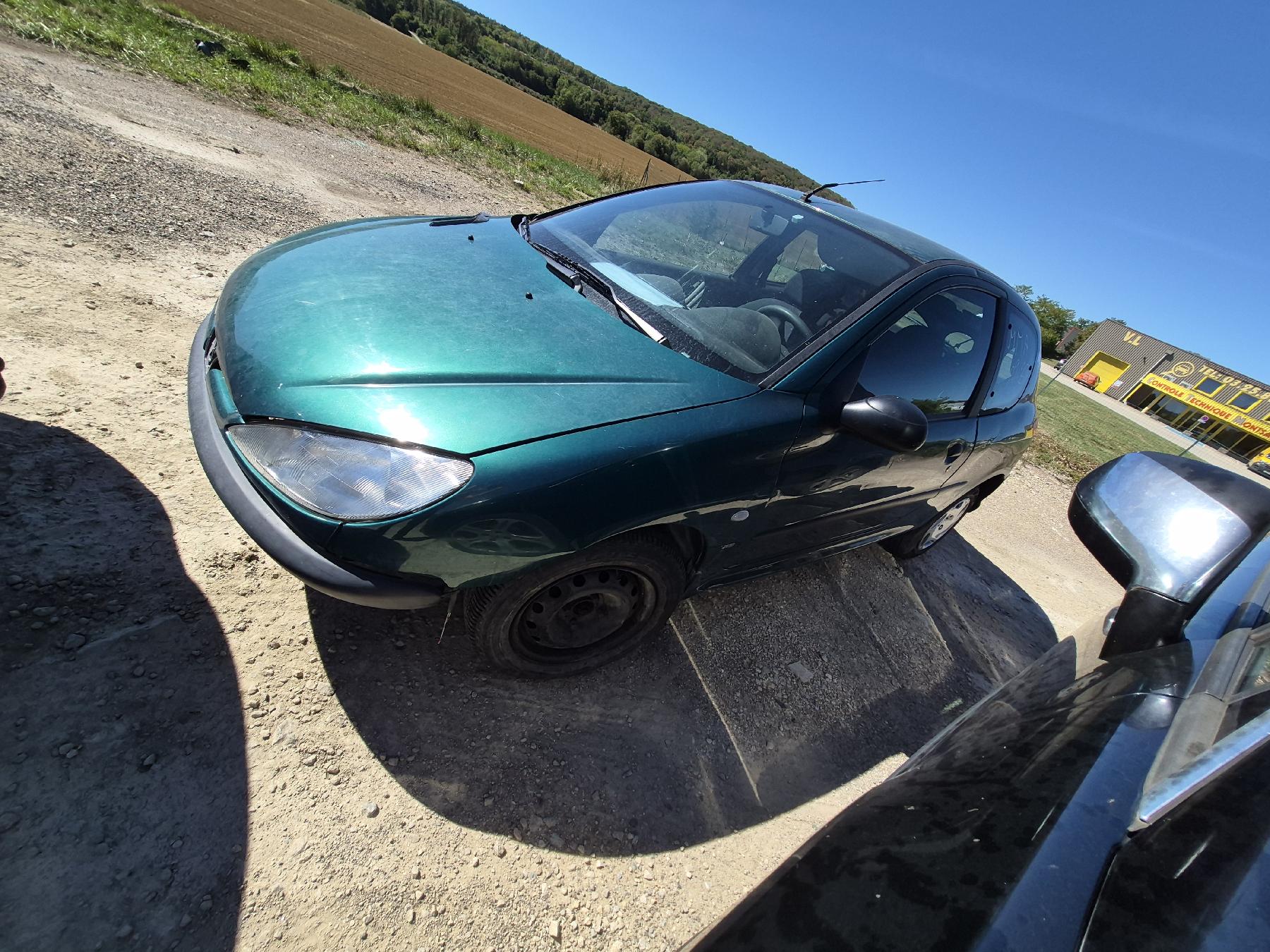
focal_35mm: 13
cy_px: 476
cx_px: 635
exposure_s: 1/1667
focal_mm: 1.74
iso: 40
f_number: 2.2
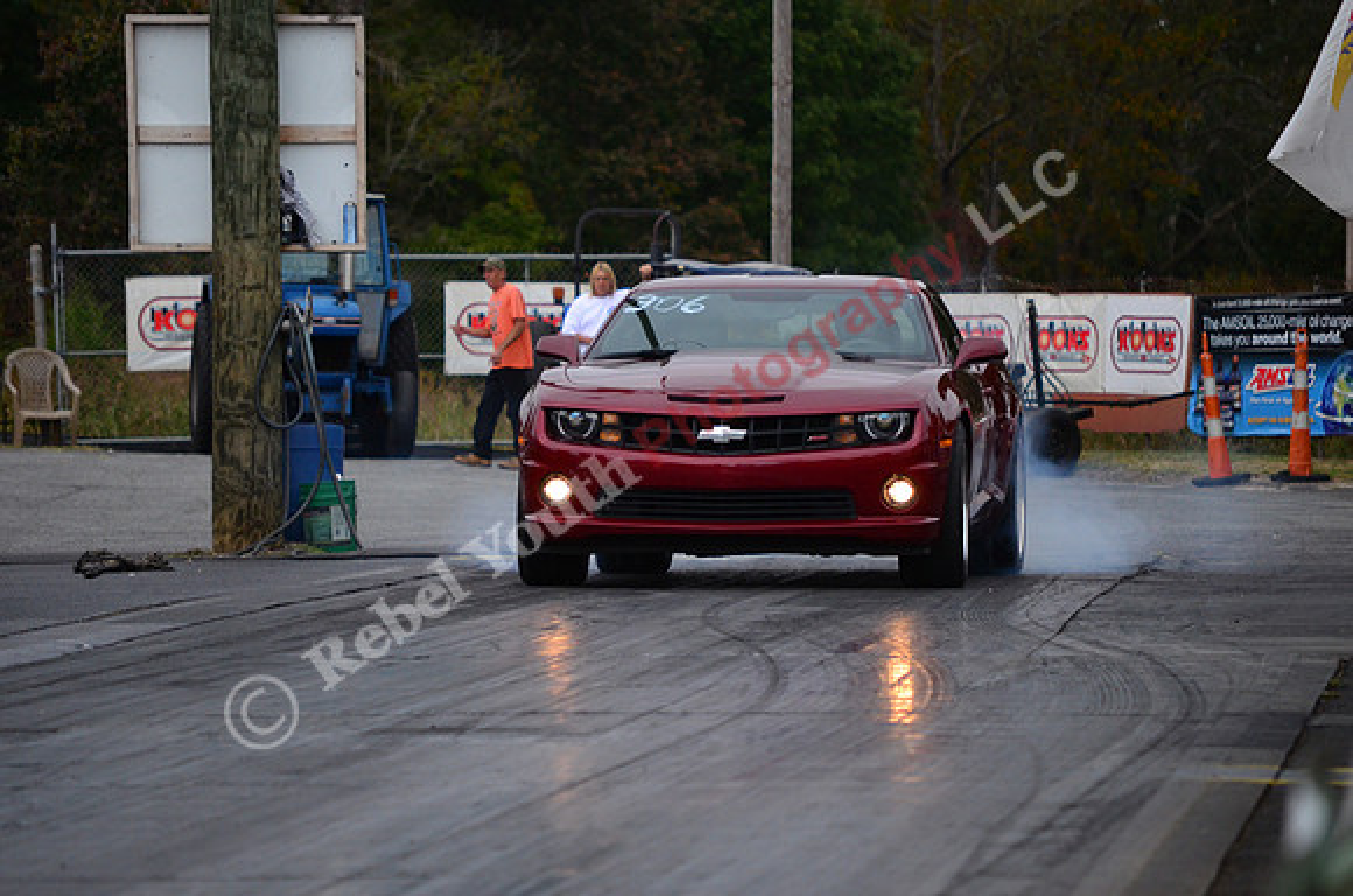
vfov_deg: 4.6
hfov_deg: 6.9
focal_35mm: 300
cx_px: 676
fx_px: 11250
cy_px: 448
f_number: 6.3
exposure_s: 1/2500
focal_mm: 200
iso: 1000
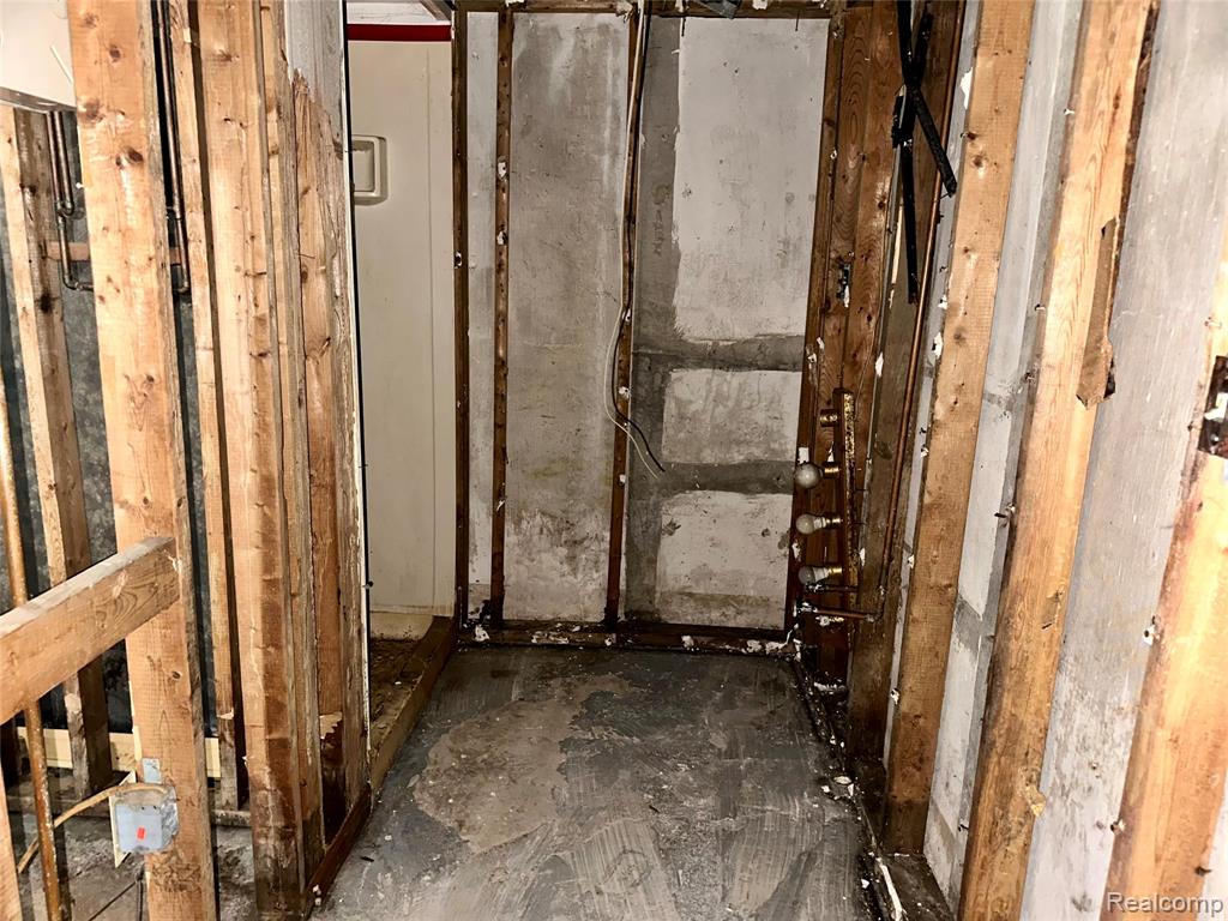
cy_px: 460
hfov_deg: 71.6
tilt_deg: -12.7
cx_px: 614
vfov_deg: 56.8
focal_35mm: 24
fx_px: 851
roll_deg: -1.9
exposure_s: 1/4
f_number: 1.78
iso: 200
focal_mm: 6.86
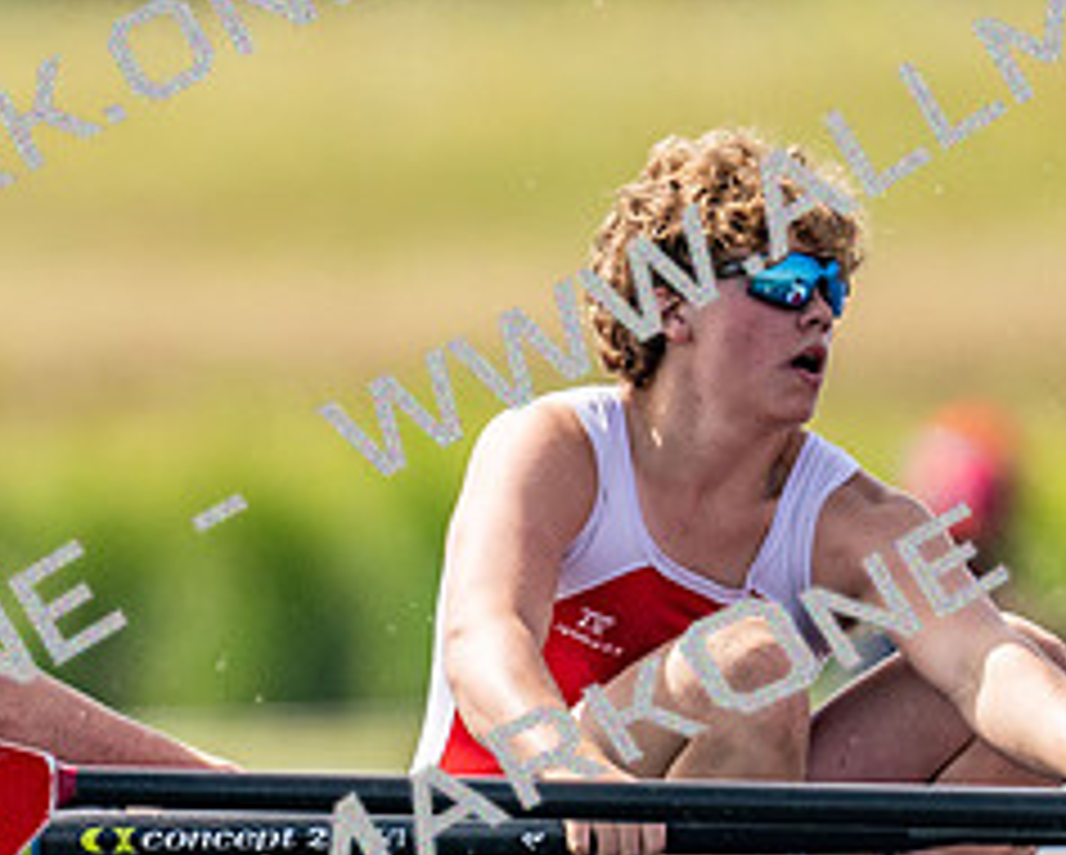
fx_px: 65203
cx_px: 873
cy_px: 490
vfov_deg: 0.8
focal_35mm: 2065
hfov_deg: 0.9
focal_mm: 600
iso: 200
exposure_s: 1/2500
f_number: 4
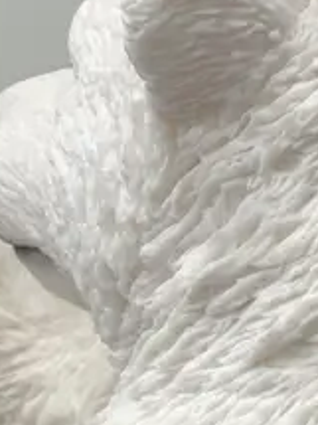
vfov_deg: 15.5
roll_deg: +0.5
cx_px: 476
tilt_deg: -8.3
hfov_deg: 11.5
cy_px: 468
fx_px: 1520
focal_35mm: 124
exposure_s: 1/100
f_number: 1.8
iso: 50
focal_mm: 4.25
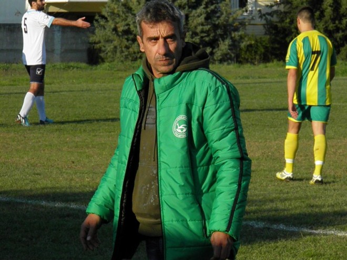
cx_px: 174
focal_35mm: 287
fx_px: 2877
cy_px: 130
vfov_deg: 5.2
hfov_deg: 6.9
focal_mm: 51.5
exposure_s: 1/1600
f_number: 7.6
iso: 500
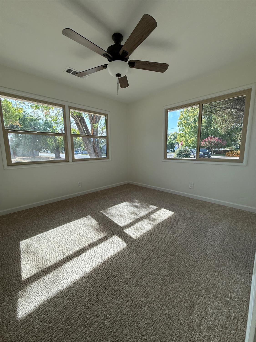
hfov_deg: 85.7
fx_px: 138
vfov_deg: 102.1
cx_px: 128
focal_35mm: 14
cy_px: 171
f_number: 2.2
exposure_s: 1/271
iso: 64
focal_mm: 2.22
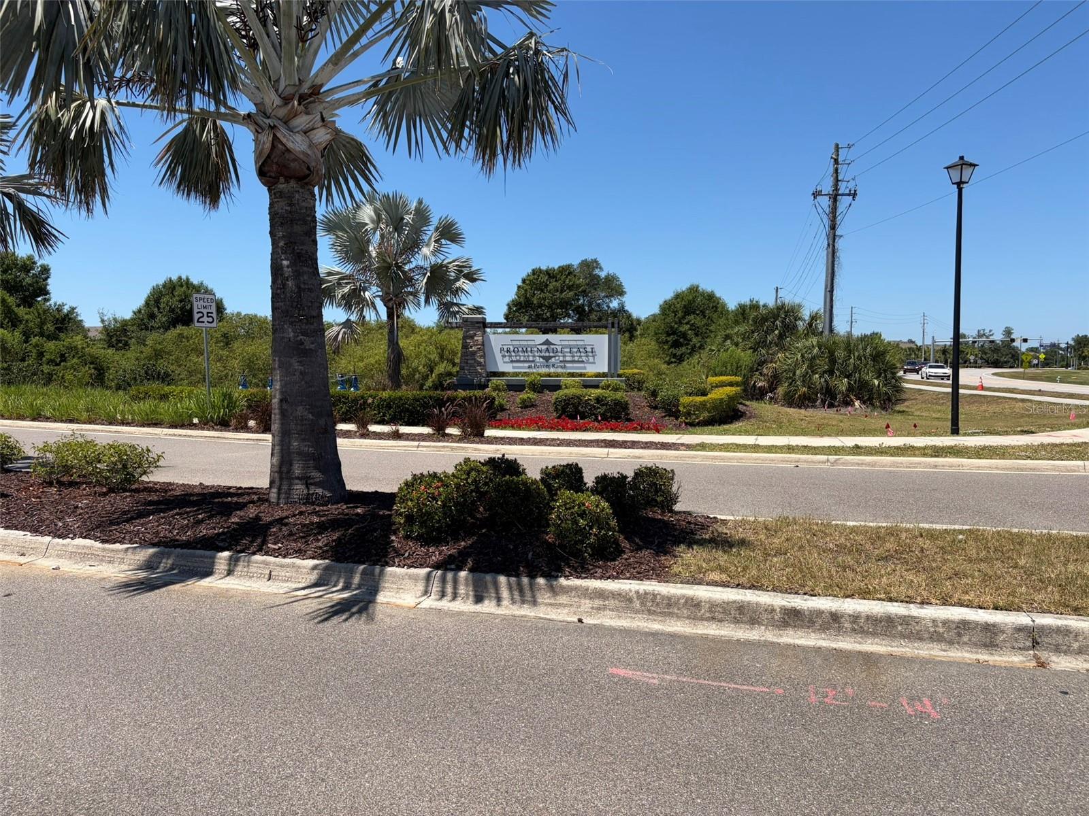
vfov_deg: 53.1
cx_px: 544
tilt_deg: +0.2
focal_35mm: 26
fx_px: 818
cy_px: 408
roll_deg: +1.2
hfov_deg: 67.3
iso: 50
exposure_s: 1/4329
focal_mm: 5.96
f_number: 1.6
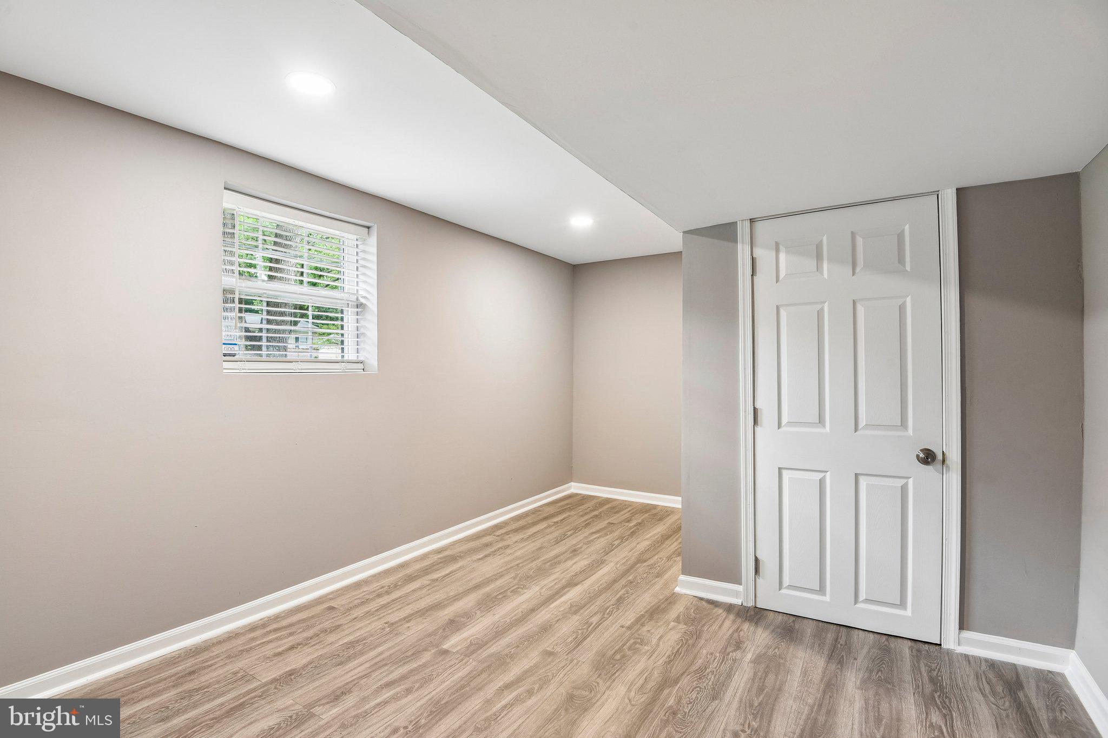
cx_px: 554
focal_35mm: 16
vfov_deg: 73.7
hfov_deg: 96.7
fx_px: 492
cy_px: 369
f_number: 8
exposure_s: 1/10
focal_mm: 16
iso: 400
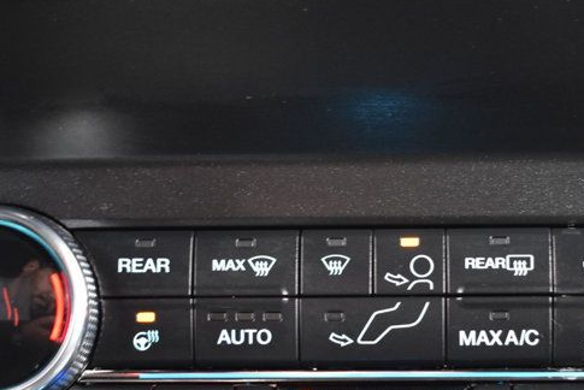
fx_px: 1592
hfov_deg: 20.7
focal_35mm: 98
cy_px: 366
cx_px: 385
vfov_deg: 13.8
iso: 1600
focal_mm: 31
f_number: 4.2
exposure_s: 1/13
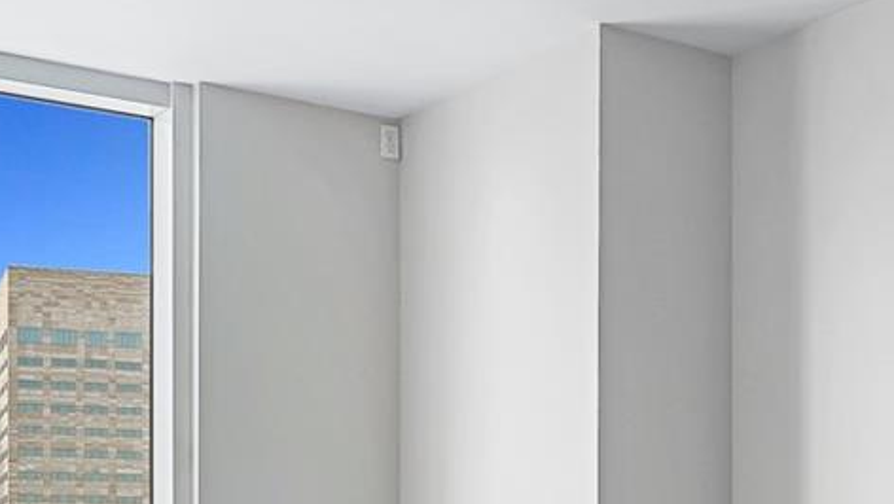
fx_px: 1684
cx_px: 394
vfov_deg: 16.2
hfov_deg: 29.7
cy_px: 635
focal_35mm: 71
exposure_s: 1/15
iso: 320
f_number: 8
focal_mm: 20
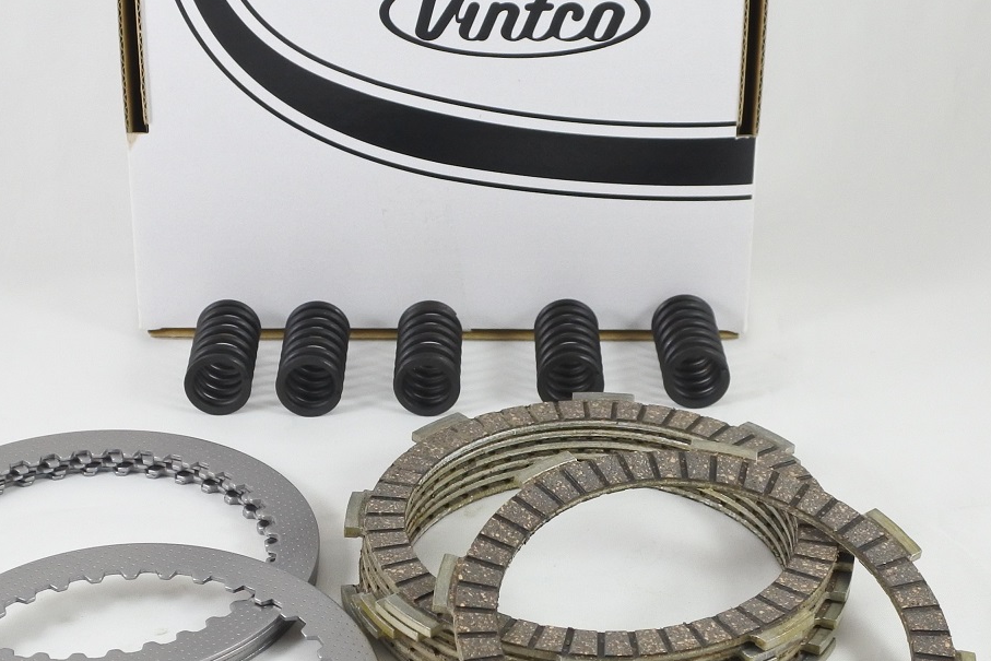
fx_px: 1845
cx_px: 435
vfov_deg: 20.3
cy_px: 299
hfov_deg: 30.0
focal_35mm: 67
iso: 500
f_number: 4
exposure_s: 1/125
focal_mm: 13.1
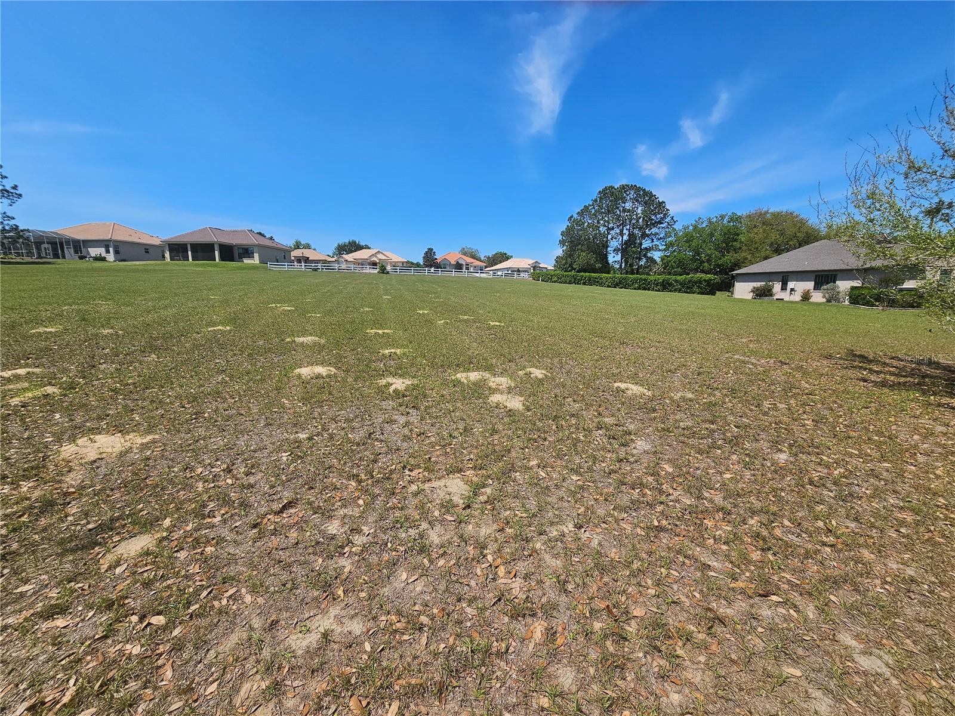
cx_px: 478
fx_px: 359
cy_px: 358
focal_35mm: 13
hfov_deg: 106.2
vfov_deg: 89.9
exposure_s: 1/2737
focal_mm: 2.2
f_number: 2.2
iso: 50
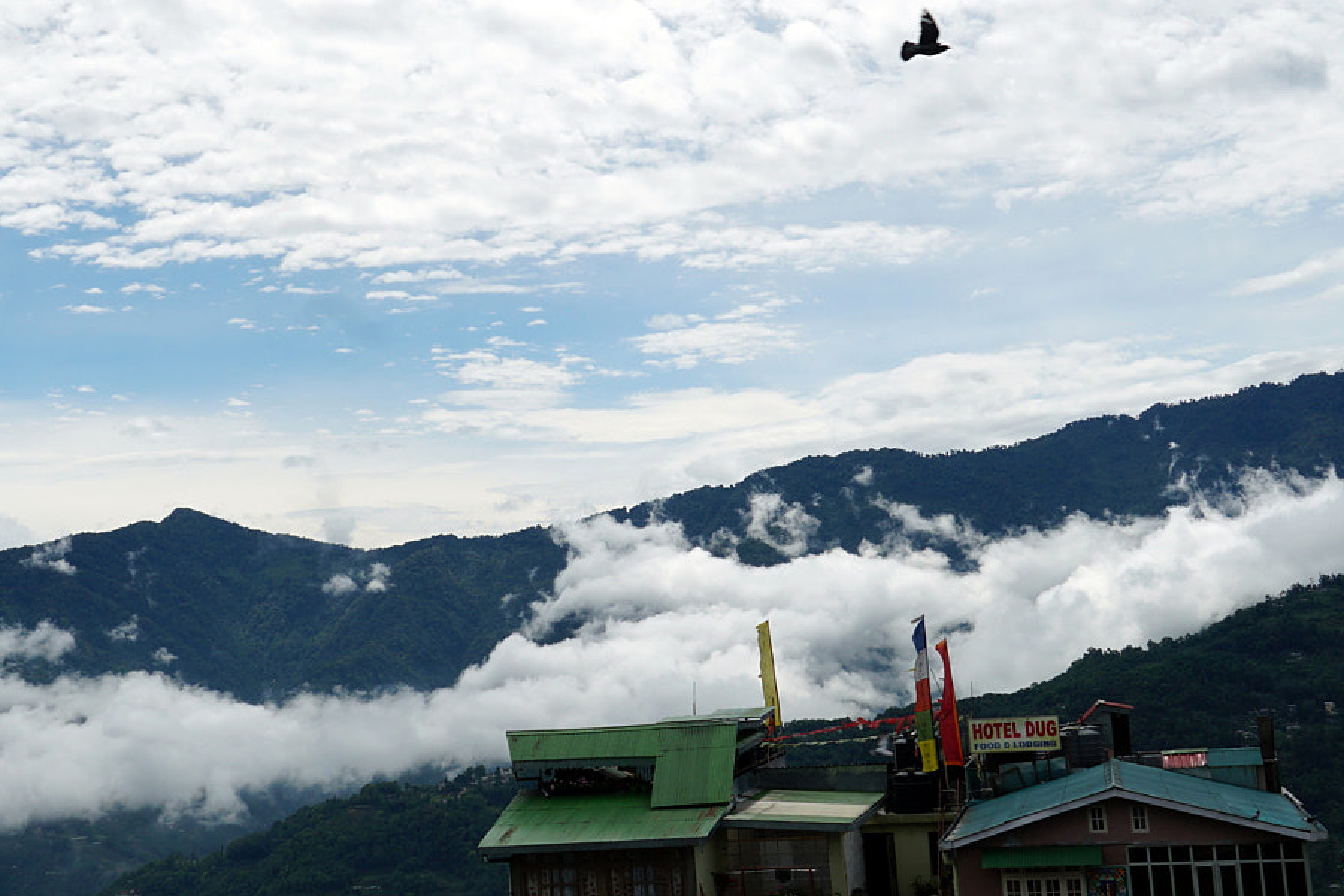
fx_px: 1792
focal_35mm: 48
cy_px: 343
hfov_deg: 41.0
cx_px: 563
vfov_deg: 28.0
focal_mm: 18
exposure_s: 1/250
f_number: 11
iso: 100
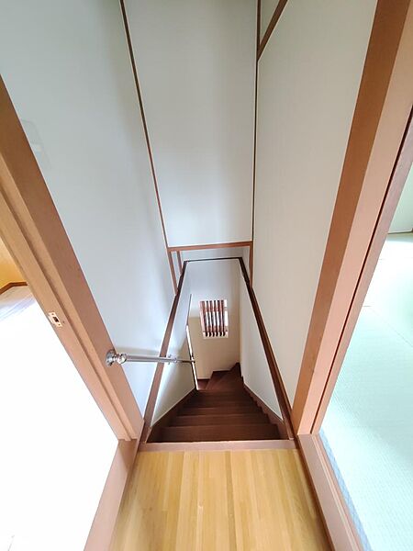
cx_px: 206
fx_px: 207
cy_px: 276
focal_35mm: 13
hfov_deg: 89.9
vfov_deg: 106.2
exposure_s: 1/30
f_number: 2.2
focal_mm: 2.16
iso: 564
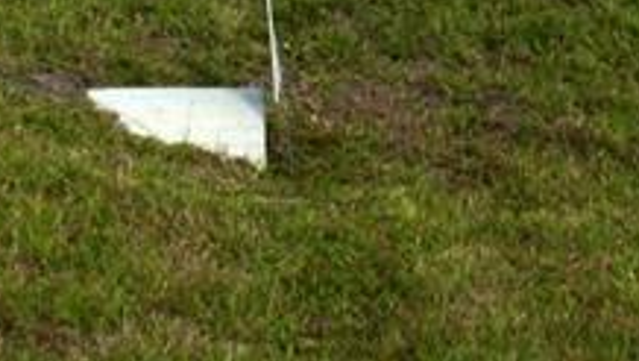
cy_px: -370
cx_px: 50
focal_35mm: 177
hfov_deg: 12.1
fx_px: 3001
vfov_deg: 6.7
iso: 100
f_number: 5
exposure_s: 1/800
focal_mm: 36
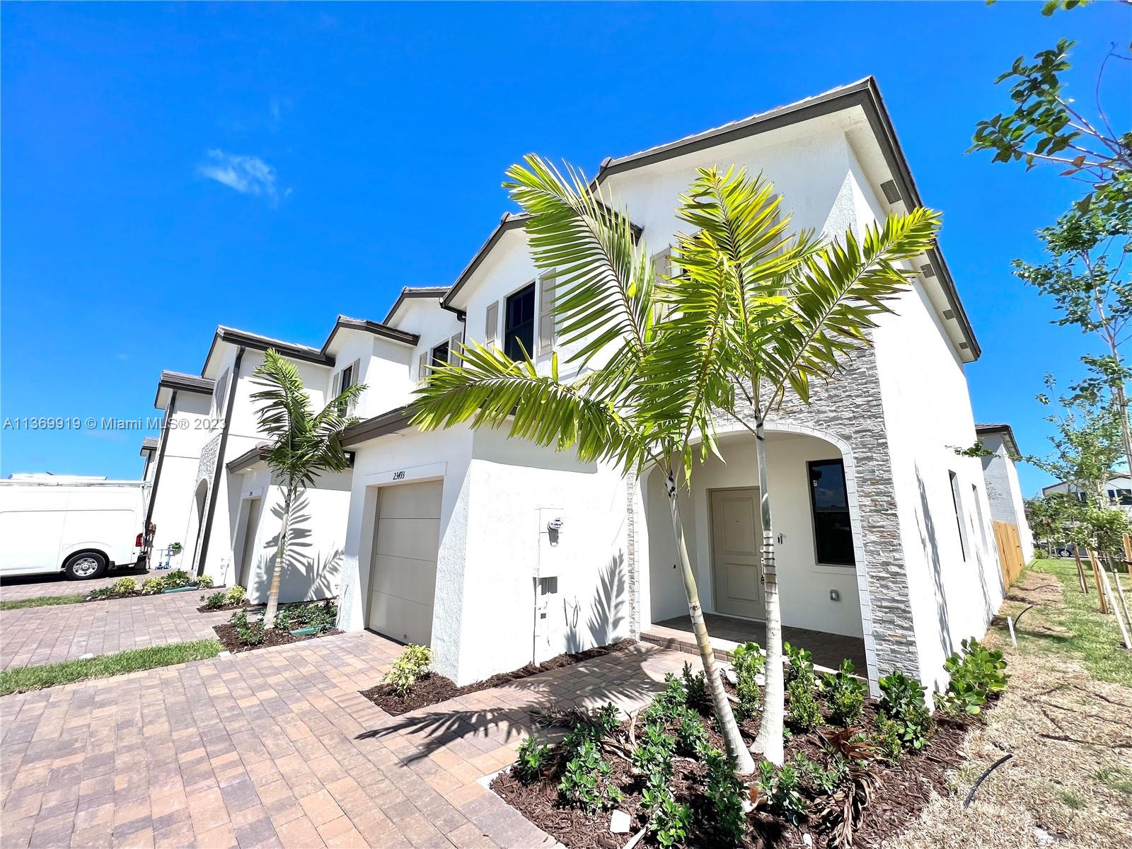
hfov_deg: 106.2
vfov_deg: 89.9
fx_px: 425
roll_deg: -0.7
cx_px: 566
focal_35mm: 13
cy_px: 424
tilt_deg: +10.2
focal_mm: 1.57
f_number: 1.8
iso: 32
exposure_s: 1/2660
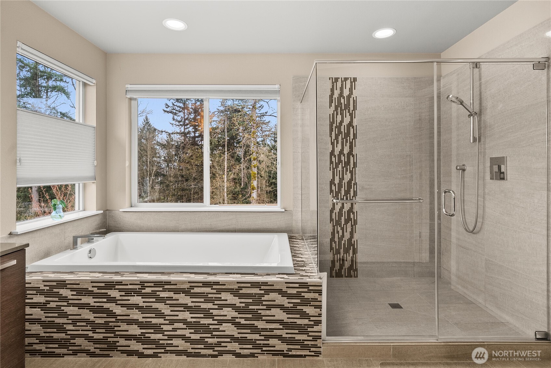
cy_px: 184
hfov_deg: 93.2
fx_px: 260
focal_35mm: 17
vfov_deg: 70.5
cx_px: 276
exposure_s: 1/6
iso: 1000
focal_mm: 17
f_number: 7.1
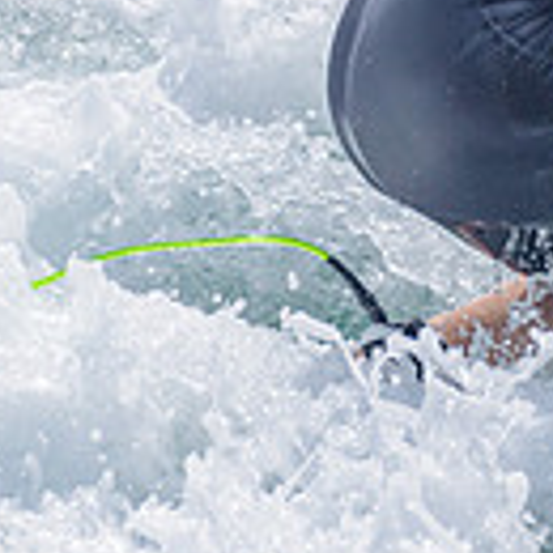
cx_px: 722
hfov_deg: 0.8
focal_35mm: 2323
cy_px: -43
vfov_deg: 0.8
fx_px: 41986
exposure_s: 1/2000
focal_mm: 500
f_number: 5.6
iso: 64
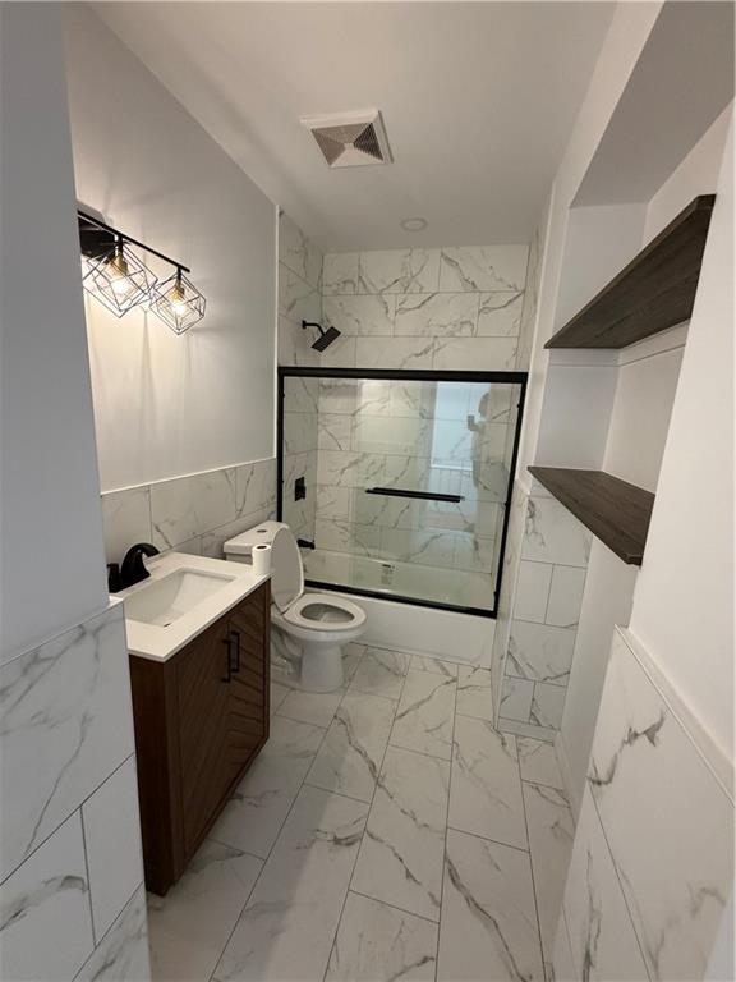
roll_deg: -4.4
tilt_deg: -12.3
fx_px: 397
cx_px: 368
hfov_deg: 85.7
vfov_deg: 102.1
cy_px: 491
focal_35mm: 14
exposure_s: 1/60
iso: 400
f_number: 2.2
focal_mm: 2.22
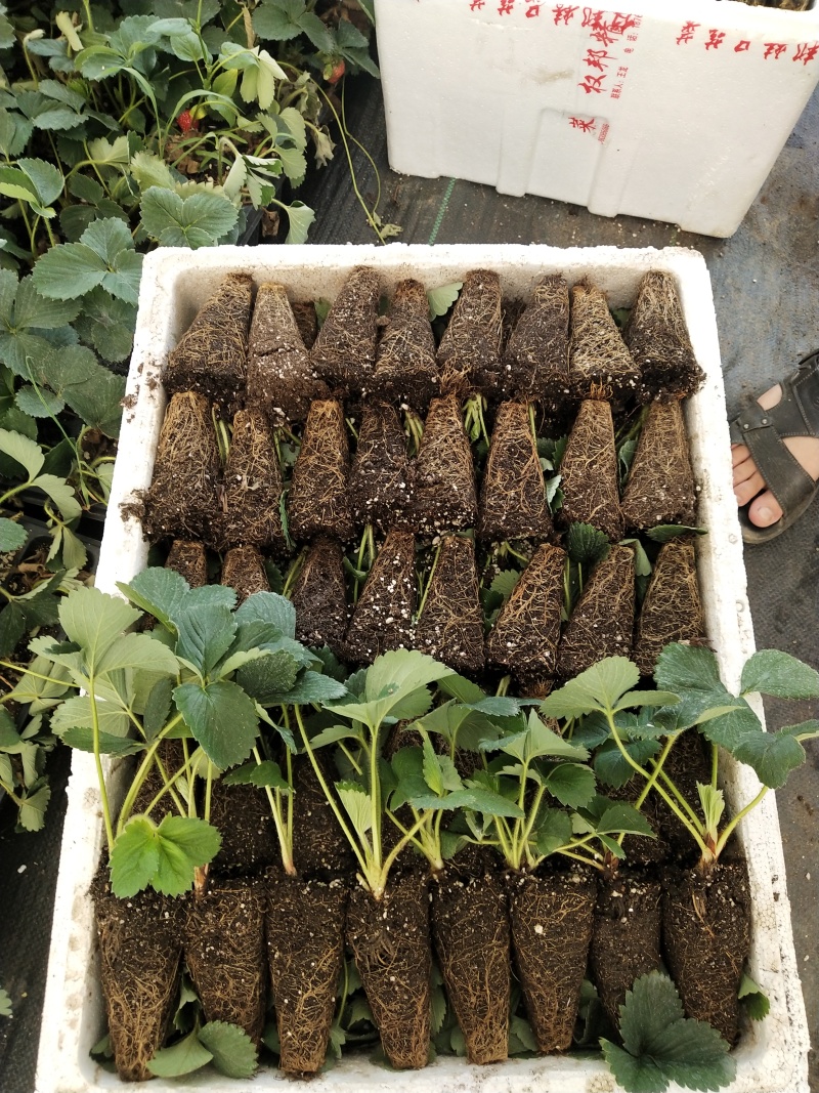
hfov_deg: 46.8
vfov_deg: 60.0
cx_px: 410
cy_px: 546
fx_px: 947
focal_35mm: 30
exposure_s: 1/100
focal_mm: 3.95
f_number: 1.8
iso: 70
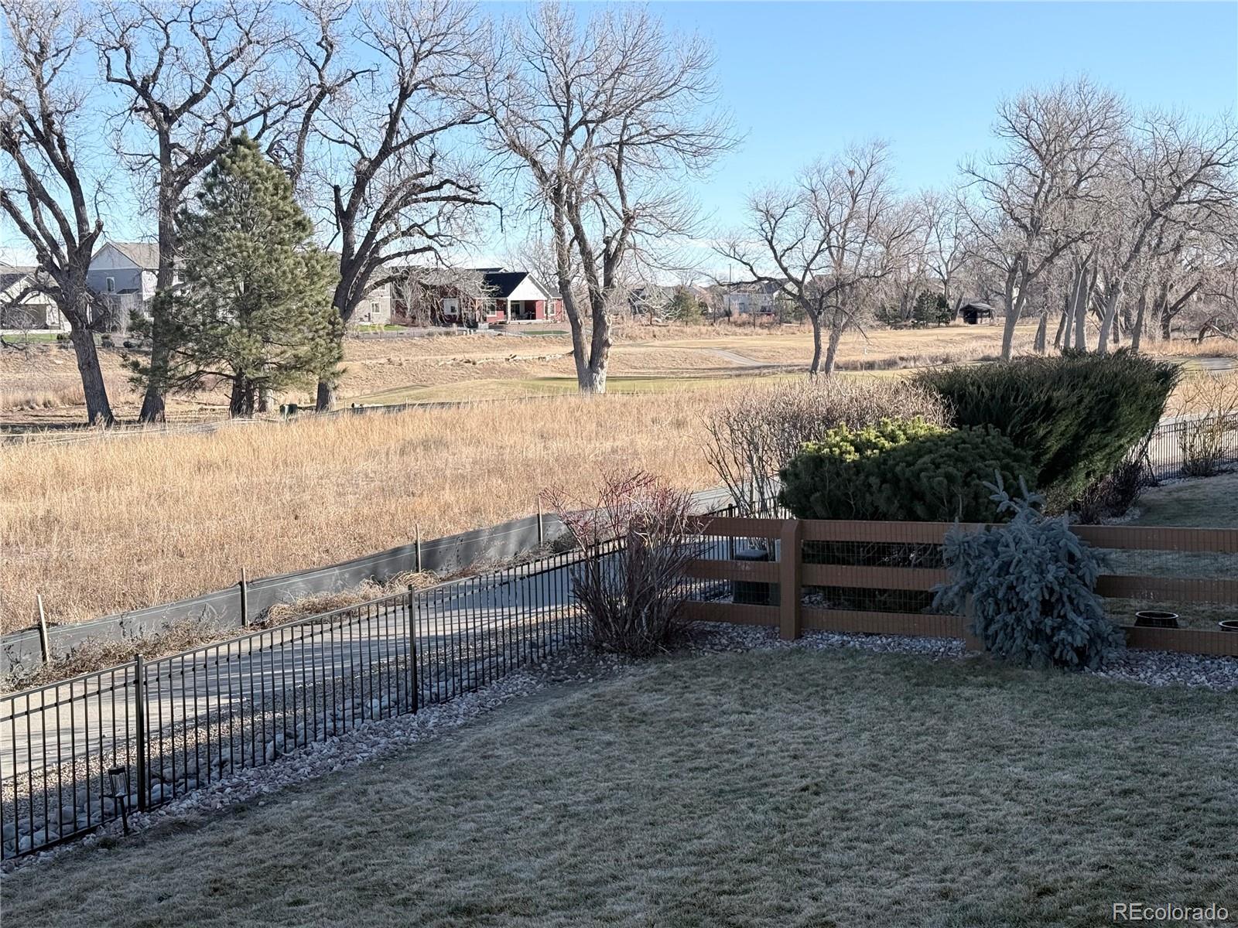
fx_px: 1717
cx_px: 619
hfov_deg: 39.7
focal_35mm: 48
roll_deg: +0.9
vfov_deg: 30.3
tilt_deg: -5.2
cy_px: 464
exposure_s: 1/3891
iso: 100
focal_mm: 6.76
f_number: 1.78
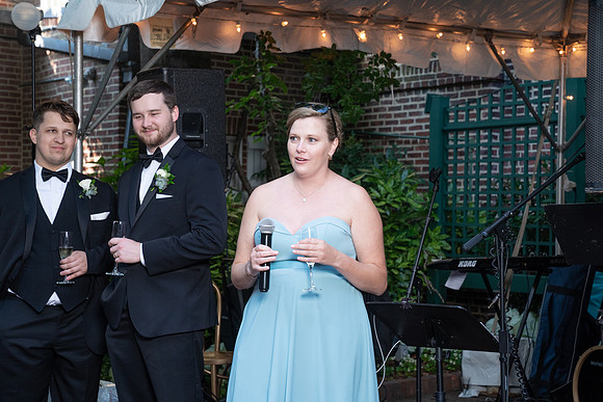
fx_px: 1206
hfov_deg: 28.1
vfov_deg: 18.9
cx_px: 294
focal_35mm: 72
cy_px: 195
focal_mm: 70
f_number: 5.6
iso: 1250
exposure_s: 1/250
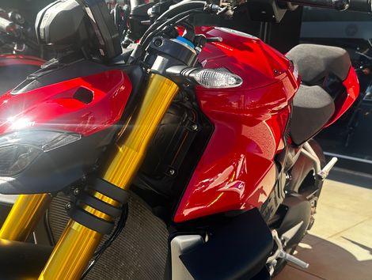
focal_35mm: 24
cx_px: 186
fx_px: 258
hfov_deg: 71.5
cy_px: 140
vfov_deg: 56.9
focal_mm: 6.86
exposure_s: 1/694
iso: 80
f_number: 1.78
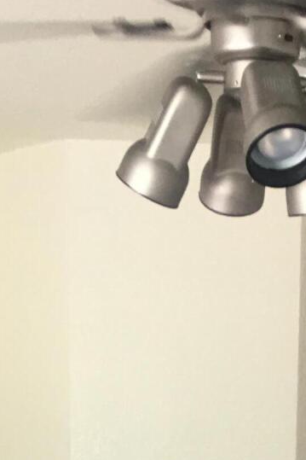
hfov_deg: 12.2
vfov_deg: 16.1
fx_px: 1429
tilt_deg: -9.7
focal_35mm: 112
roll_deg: -0.2
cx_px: 229
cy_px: 763
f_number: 2.2
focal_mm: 4.15
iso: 25
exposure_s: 1/15
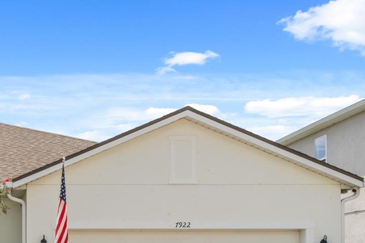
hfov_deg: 25.9
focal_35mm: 72
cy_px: 252
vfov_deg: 18.4
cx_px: -39
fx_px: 730
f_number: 22
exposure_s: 1/125
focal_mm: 32
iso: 250
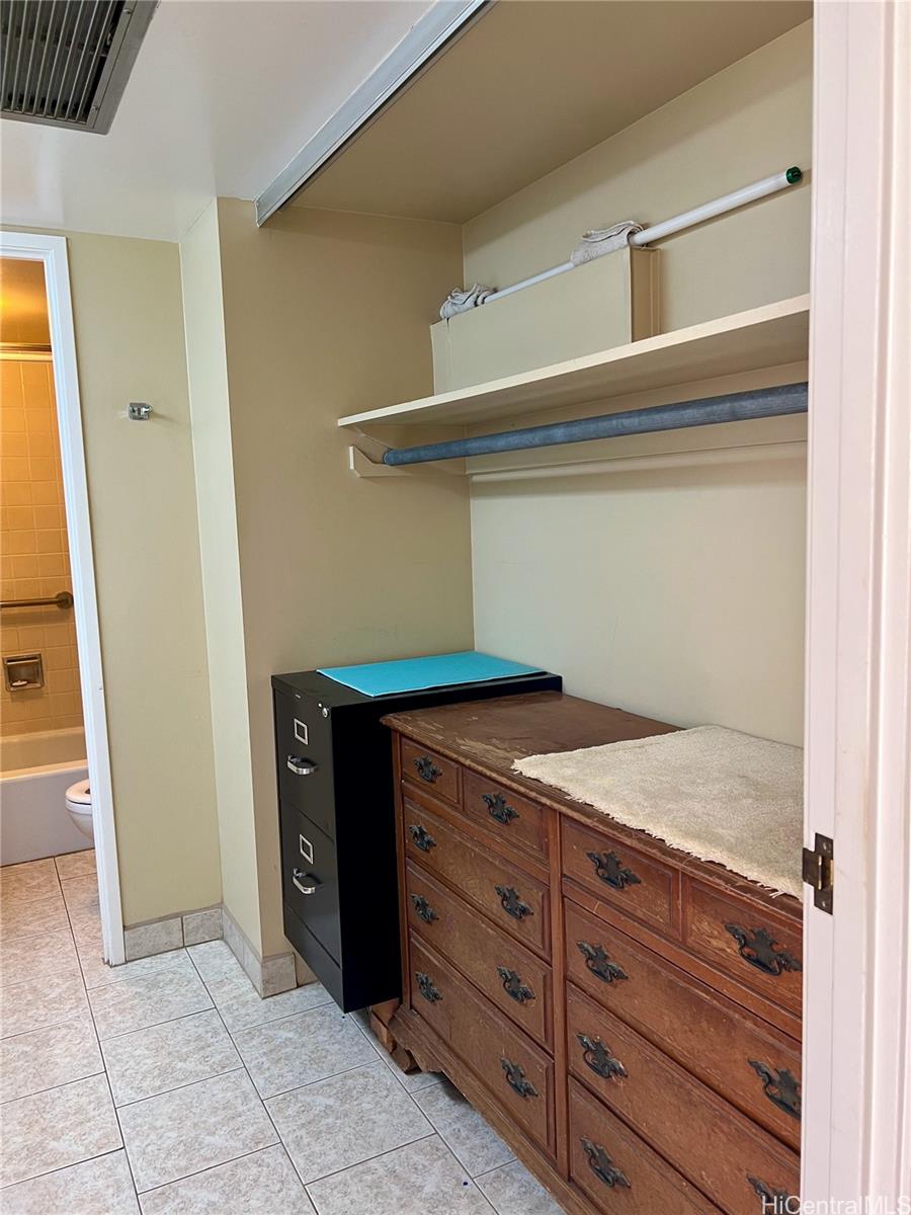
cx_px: 456
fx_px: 912
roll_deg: +2.9
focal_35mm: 26
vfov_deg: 67.3
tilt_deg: -7.2
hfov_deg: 53.1
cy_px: 608
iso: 100
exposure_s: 1/60
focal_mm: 5.7
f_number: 1.5
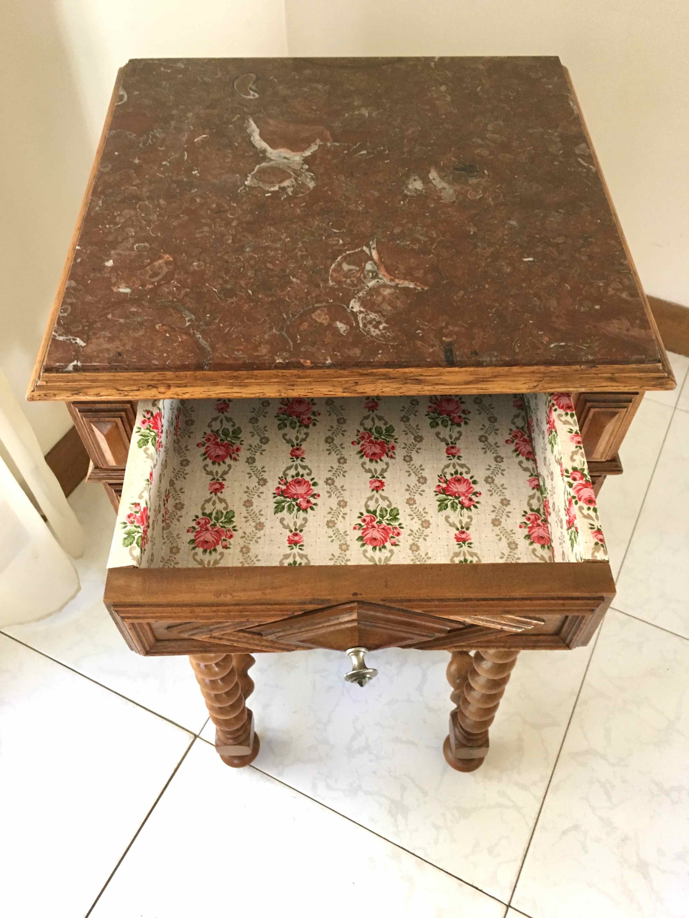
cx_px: 344
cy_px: 459
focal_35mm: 29
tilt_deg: -55.6
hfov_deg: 48.2
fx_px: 770
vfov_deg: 61.7
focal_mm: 4.15
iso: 160
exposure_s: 1/33
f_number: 2.2
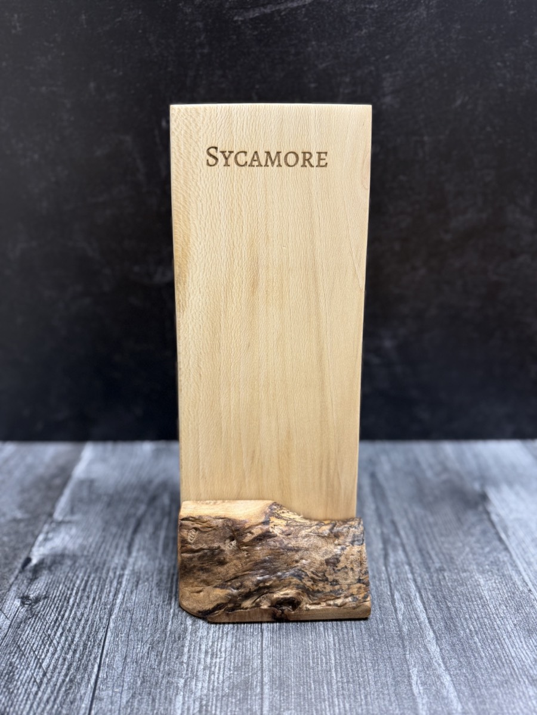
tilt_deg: -24.6
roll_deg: +0.3
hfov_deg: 56.8
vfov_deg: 71.6
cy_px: 358
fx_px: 496
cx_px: 268
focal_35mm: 24
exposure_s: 1/120
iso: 160
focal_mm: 6.76
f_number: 1.78
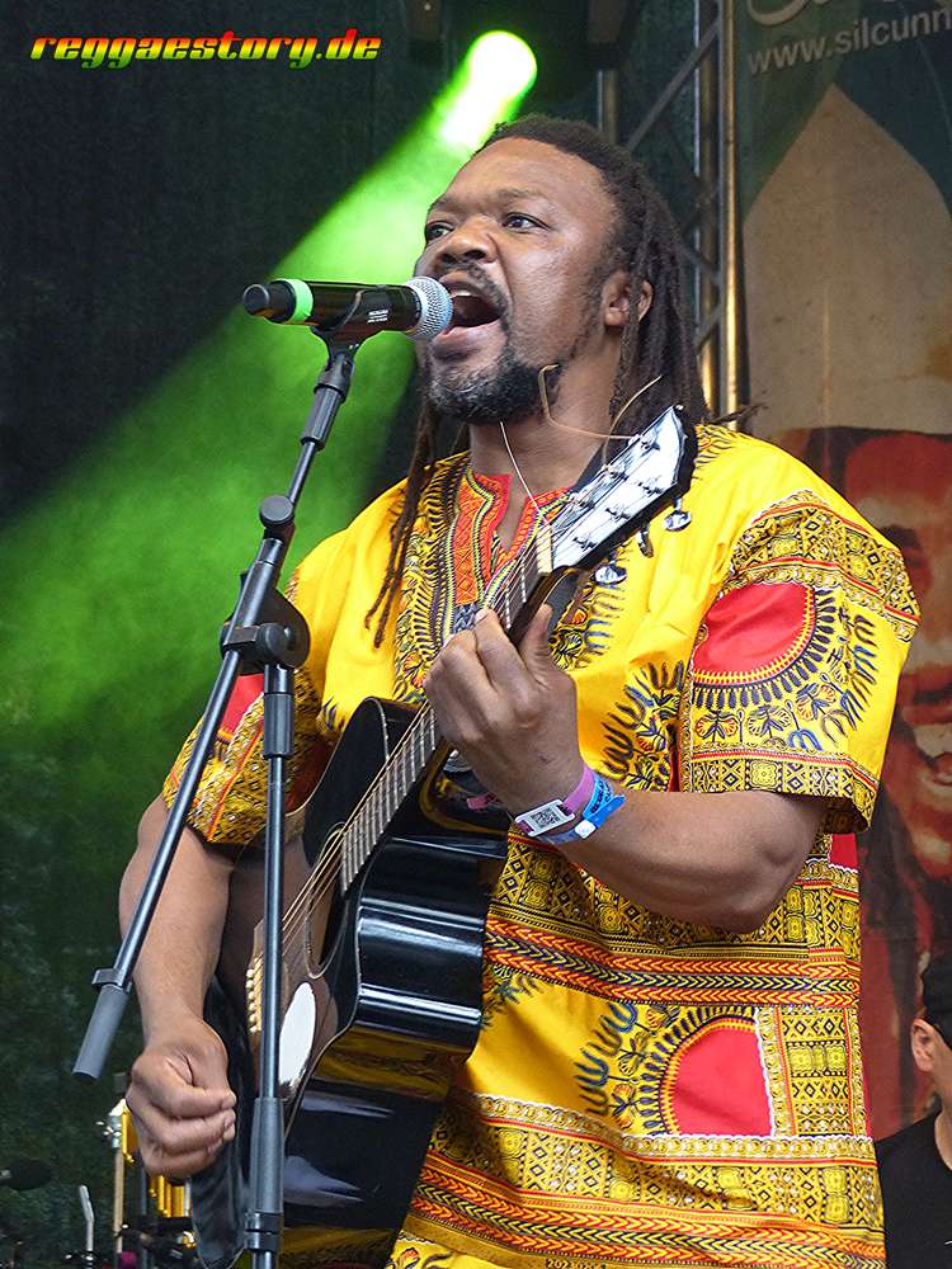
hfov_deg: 10.4
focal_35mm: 142
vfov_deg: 13.9
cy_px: 634
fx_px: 5207
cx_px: 476
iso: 250
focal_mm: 25.6
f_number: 2.8
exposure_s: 1/80
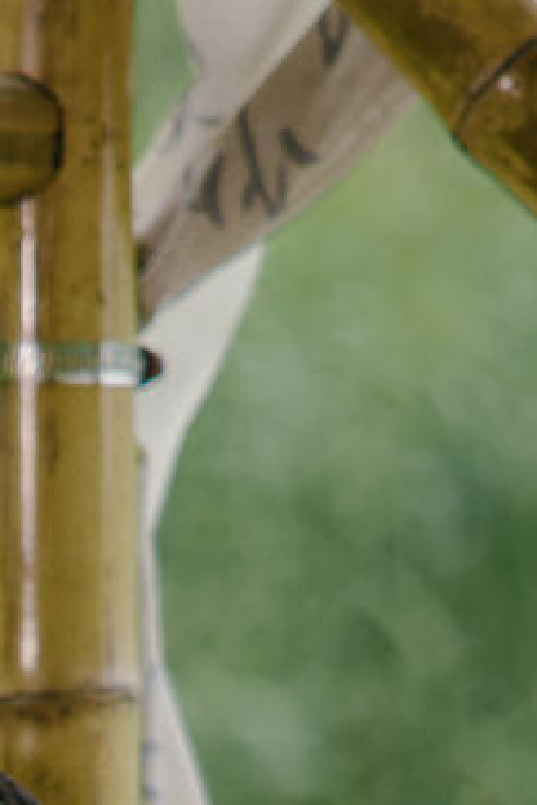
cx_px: -483
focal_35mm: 375
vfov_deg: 5.3
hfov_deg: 3.6
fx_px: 8390
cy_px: 1869
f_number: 2.8
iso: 100
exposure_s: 1/125
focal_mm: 66
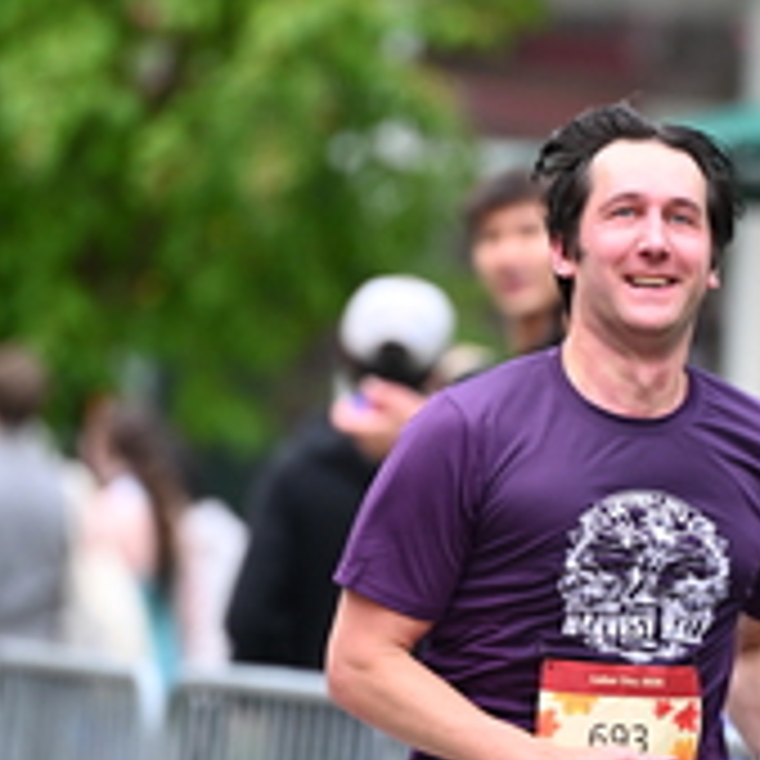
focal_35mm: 554
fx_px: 13761
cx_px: 713
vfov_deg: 3.2
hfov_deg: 3.2
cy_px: 432
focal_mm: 200
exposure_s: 1/2000
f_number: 2.8
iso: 1000
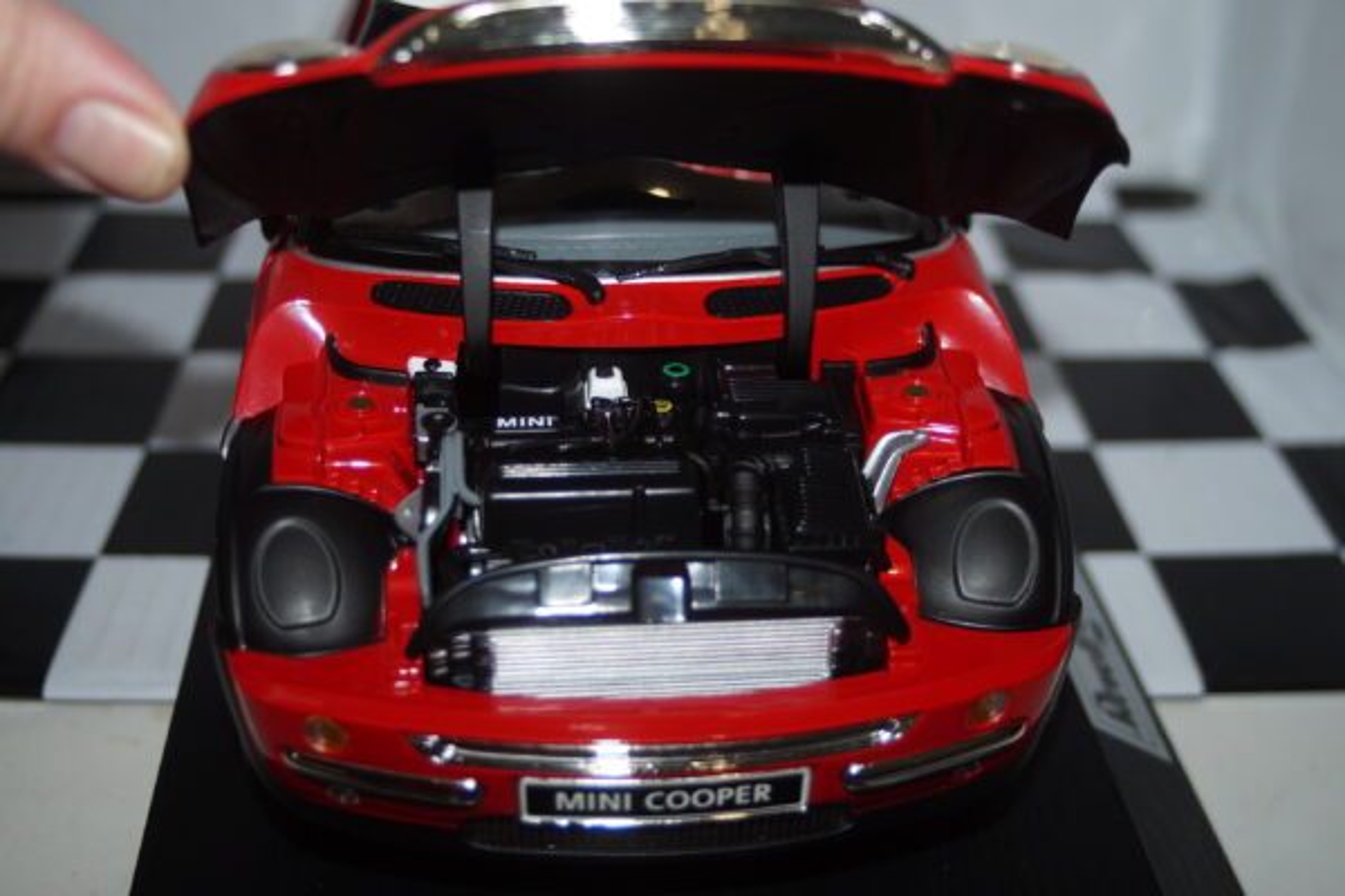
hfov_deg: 46.4
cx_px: 672
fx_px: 1569
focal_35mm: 42
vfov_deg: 31.9
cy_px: 448
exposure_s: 1/100
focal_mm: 28
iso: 100
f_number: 4
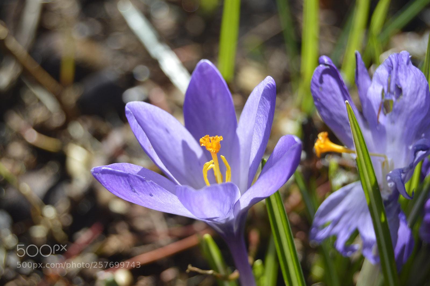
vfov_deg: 16.5
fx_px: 985
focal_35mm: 82
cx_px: 215
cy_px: 143
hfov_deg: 24.6
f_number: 7.1
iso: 100
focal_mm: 55
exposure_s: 1/200
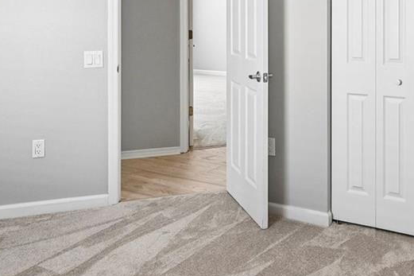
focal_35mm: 43
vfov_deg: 29.1
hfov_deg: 42.4
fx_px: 494
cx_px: 358
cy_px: -2
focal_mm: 14
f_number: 8
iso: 400
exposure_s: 1/60
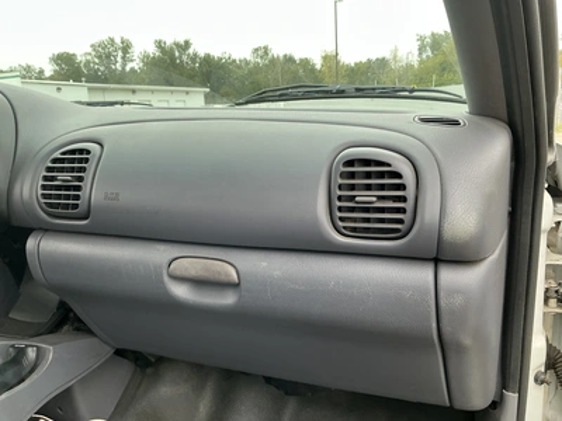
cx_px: 281
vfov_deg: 49.7
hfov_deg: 63.4
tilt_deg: -10.7
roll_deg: +3.3
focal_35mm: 28
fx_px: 455
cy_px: 210
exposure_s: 1/122
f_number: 1.8
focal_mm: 3
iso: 50
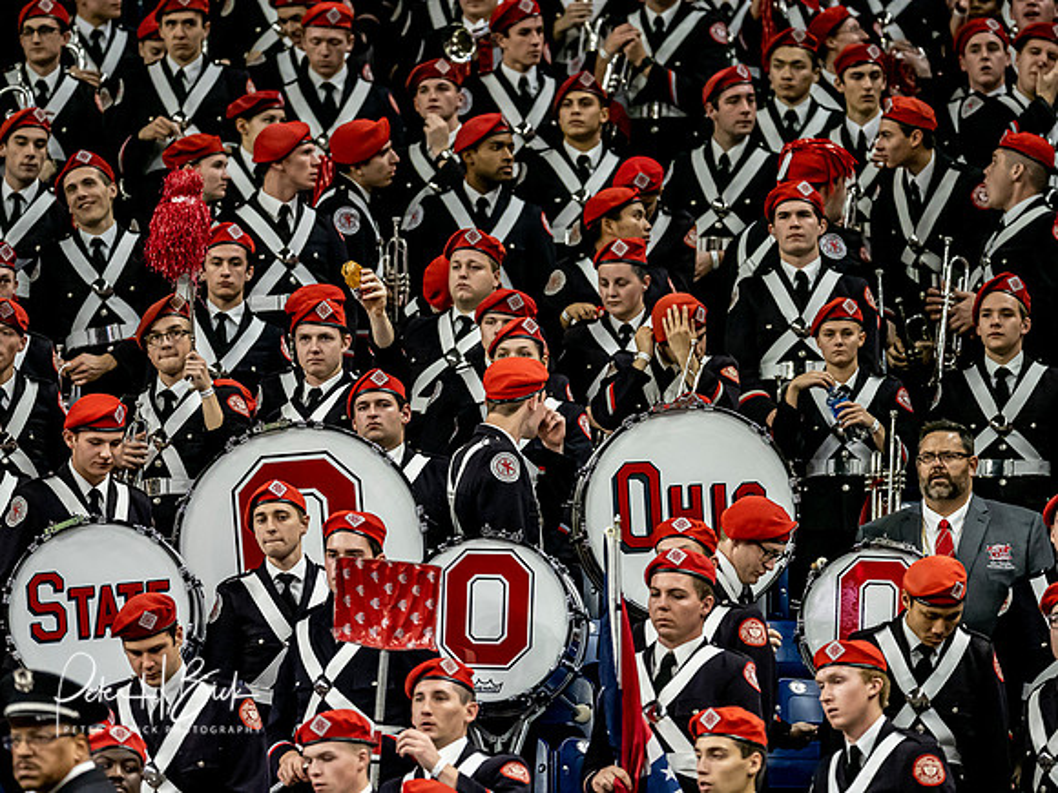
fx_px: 12256
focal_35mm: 401
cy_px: 396
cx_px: 529
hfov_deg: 4.9
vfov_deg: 3.7
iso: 4000
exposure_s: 1/1000
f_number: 2.8
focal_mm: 200
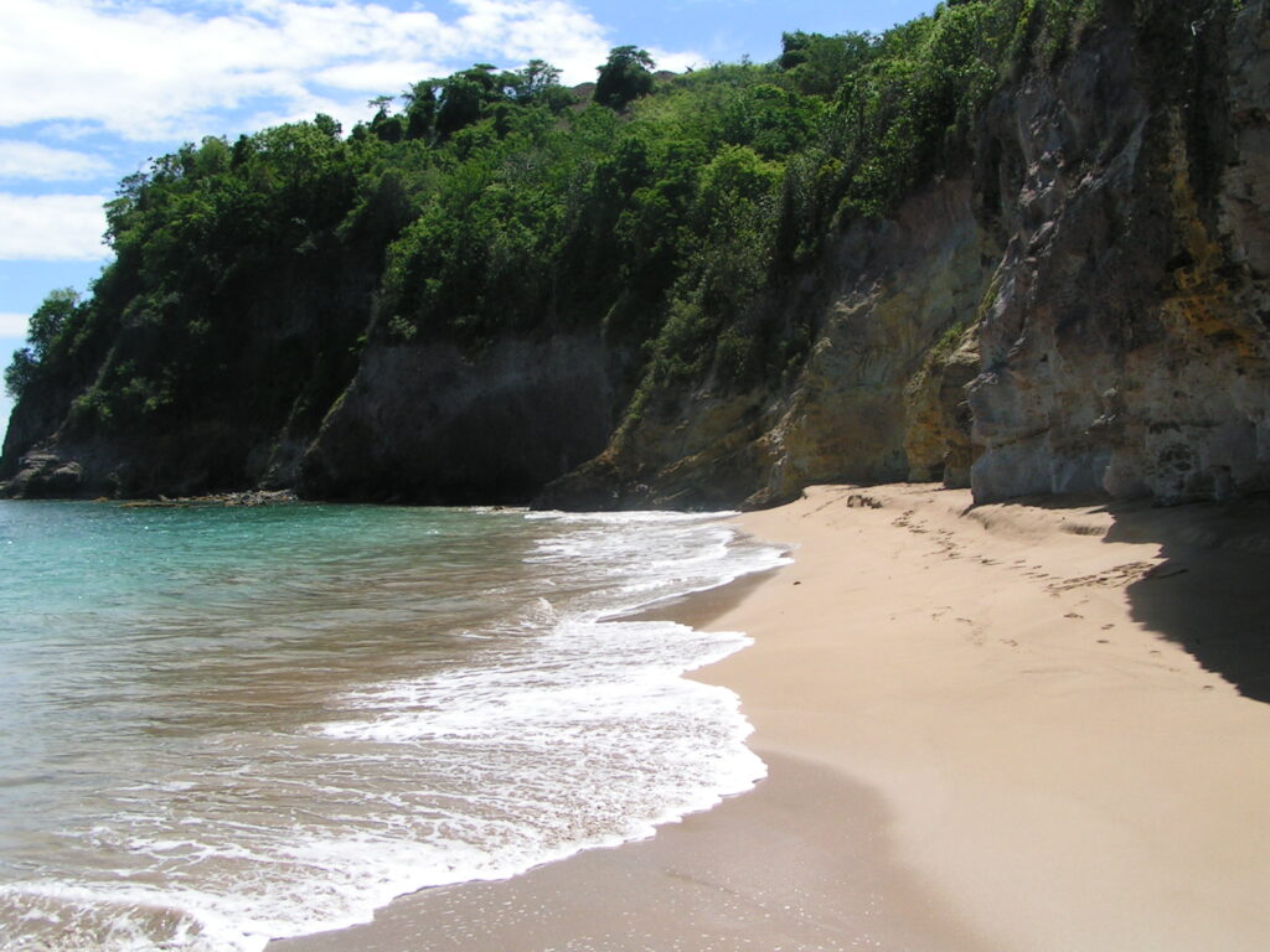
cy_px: 476
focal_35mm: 38
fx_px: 1394
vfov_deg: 37.7
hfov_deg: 49.0
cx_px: 635
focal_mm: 5.8
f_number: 5.6
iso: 50
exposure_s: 1/400
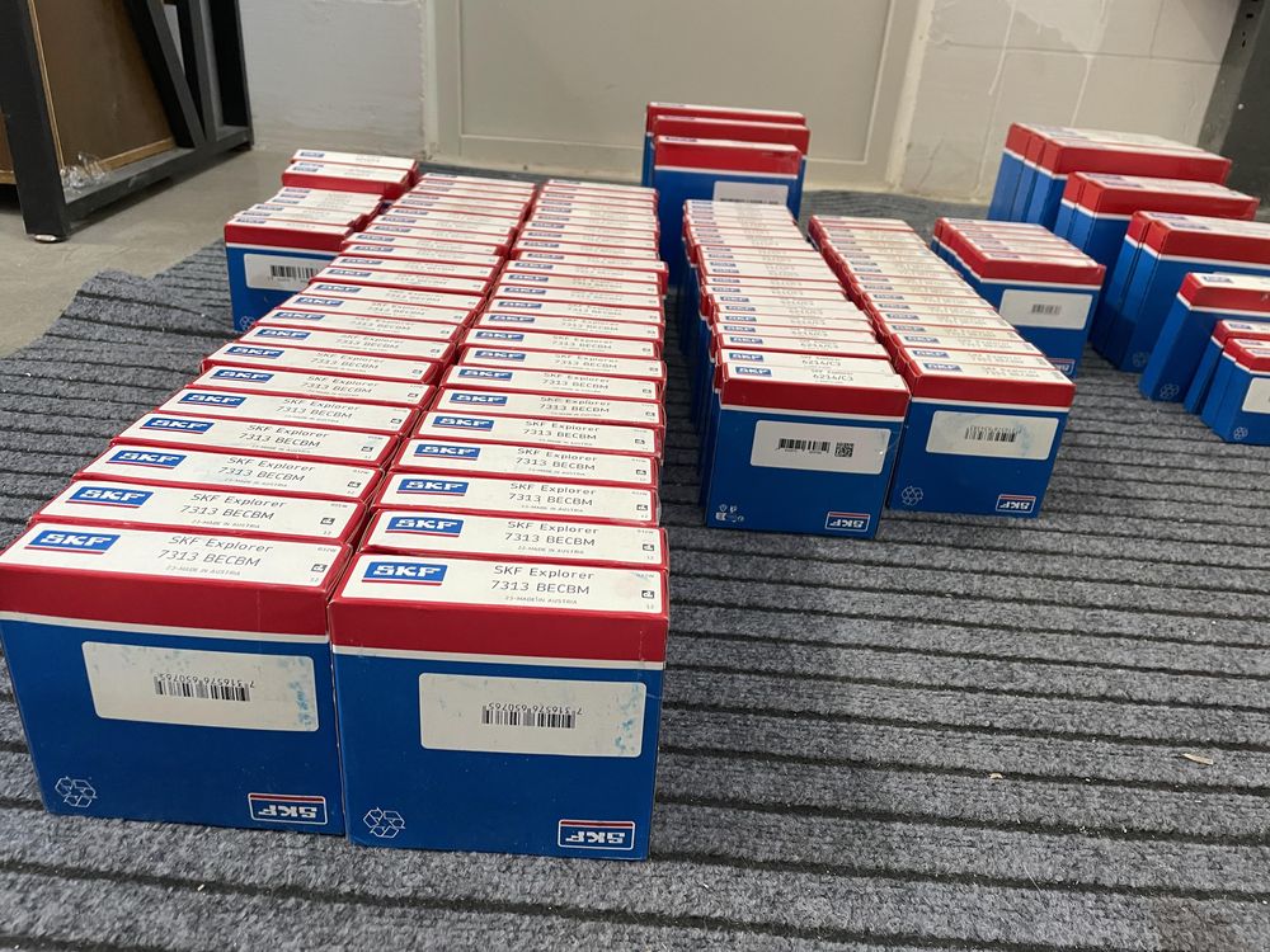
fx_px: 954
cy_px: 476
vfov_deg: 53.1
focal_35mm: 26
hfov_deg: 67.3
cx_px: 635
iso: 200
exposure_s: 1/60
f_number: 1.6
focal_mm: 4.2
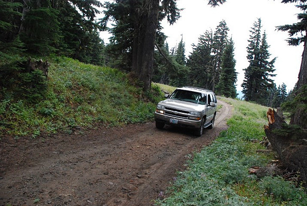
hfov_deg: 61.8
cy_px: 103
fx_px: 256
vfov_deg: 43.8
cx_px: 154
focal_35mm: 30
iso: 1600
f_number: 4
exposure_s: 1/1600
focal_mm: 20
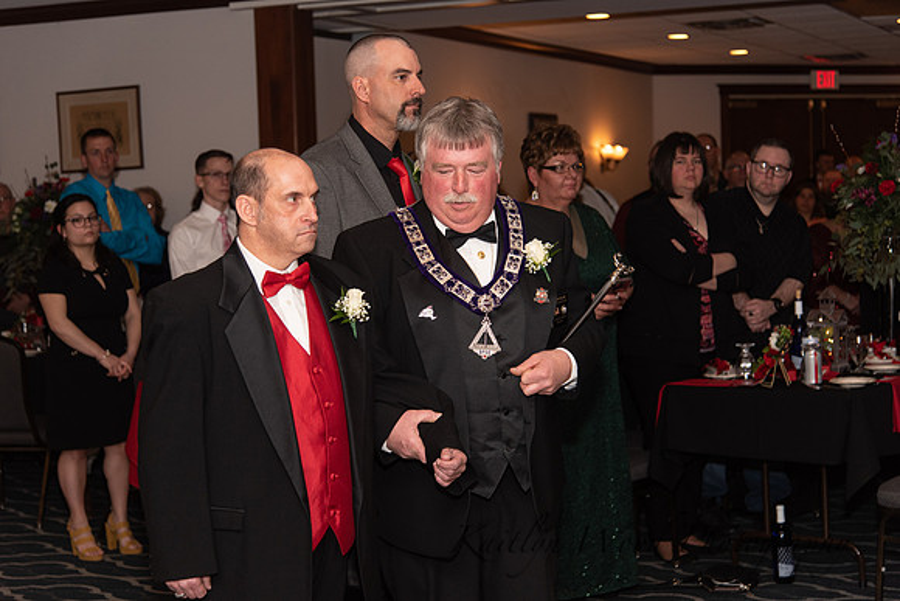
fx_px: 1625
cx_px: 450
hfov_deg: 31.0
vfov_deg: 20.9
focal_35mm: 65
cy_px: 300
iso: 800
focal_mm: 65
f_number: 4
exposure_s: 1/200
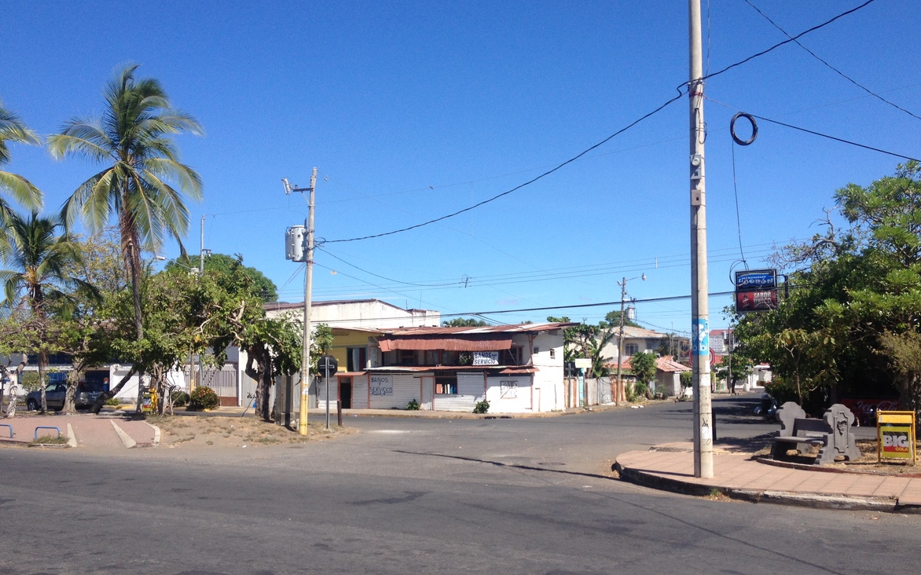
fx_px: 954
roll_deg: +0.3
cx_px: 464
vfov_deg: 33.5
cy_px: 334
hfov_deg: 51.6
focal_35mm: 38
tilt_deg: -1.1
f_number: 2.4
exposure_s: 1/1905
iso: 50
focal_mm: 4.28
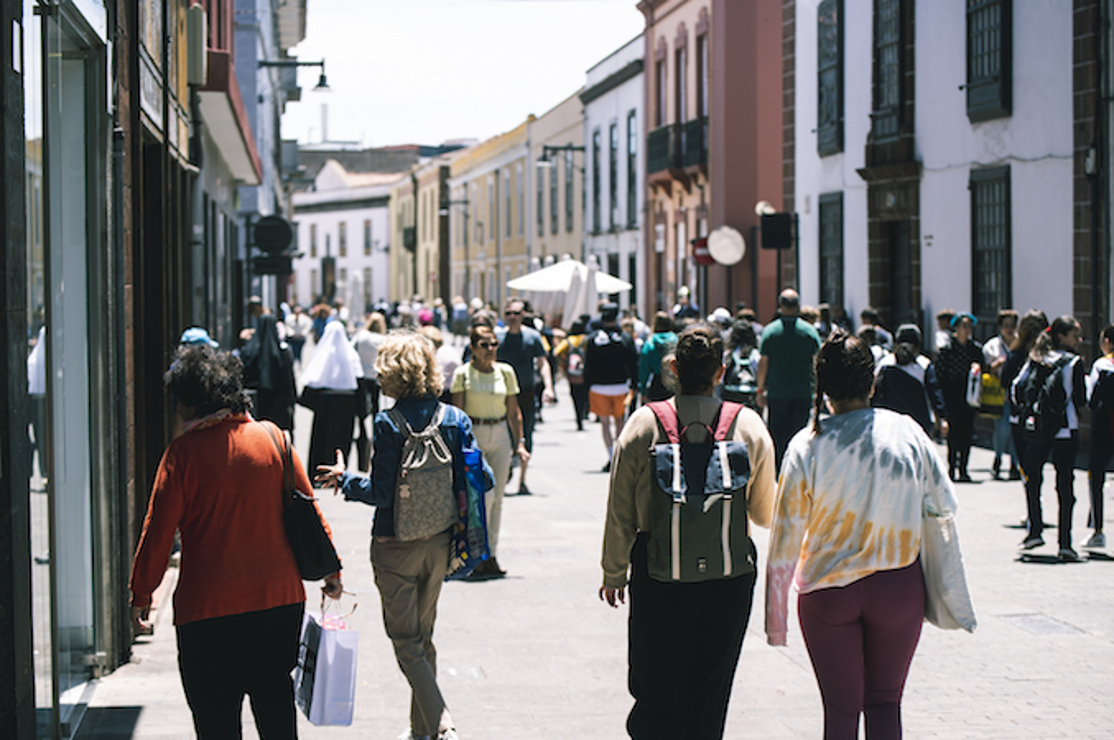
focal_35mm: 70
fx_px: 2164
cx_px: 557
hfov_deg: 28.9
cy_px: 370
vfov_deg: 19.4
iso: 125
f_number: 3.2
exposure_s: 1/1600
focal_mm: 70
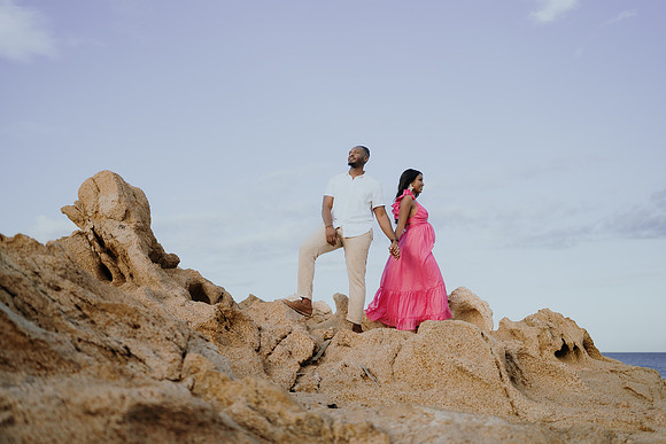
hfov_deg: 53.5
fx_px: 661
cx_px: 333
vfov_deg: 37.2
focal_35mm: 36
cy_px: 222
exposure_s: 1/3200
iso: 100
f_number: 1.8
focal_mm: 35
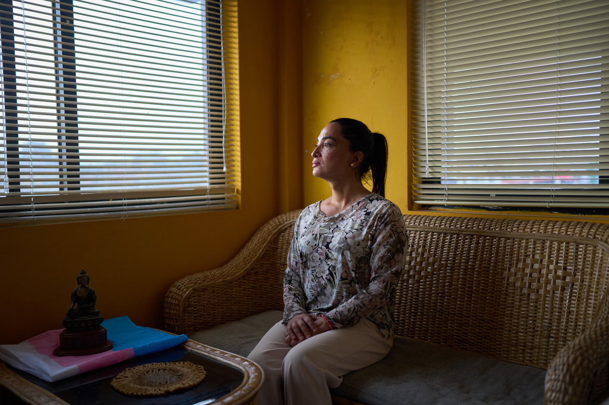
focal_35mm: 35
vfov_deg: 37.8
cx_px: 304
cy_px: 202
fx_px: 592
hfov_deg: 54.4
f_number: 1.4
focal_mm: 35
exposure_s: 1/125
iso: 250
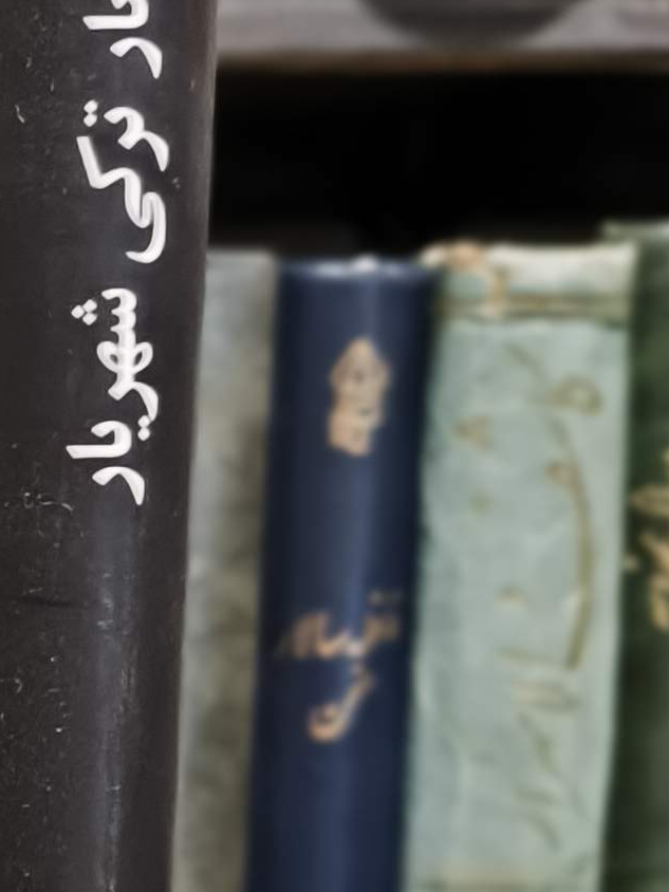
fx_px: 3530
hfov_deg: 9.5
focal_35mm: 137
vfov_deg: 14.1
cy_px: 1000
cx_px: -969
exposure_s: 1/16.7
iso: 1250
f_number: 1.7
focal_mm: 4.71
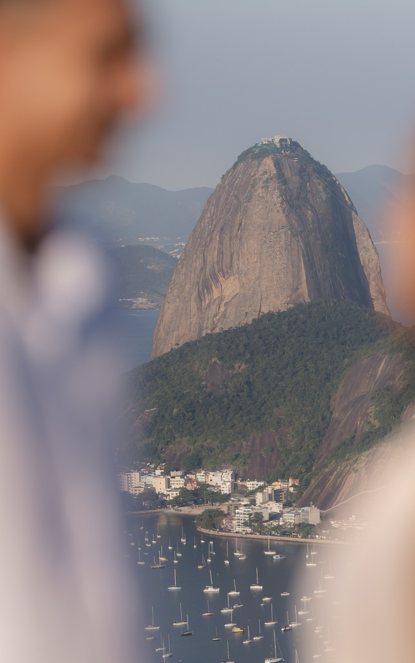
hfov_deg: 7.5
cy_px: 431
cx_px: 226
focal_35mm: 175
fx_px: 3167
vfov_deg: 12.0
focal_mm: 85
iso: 100
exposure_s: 1/8000
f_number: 1.4
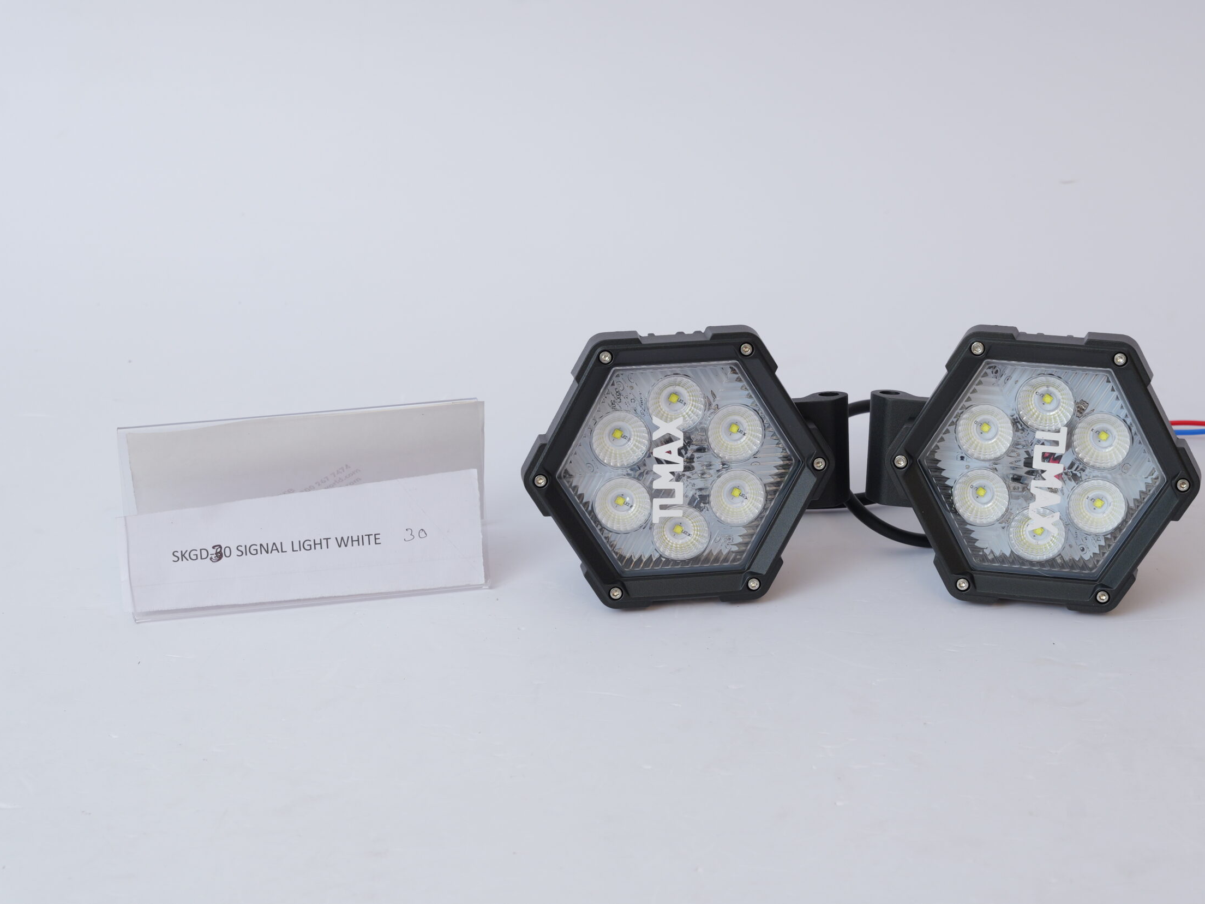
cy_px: 439
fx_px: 2715
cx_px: 687
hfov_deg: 25.0
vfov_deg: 18.9
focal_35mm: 78
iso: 800
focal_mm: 70
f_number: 9
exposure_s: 1/160
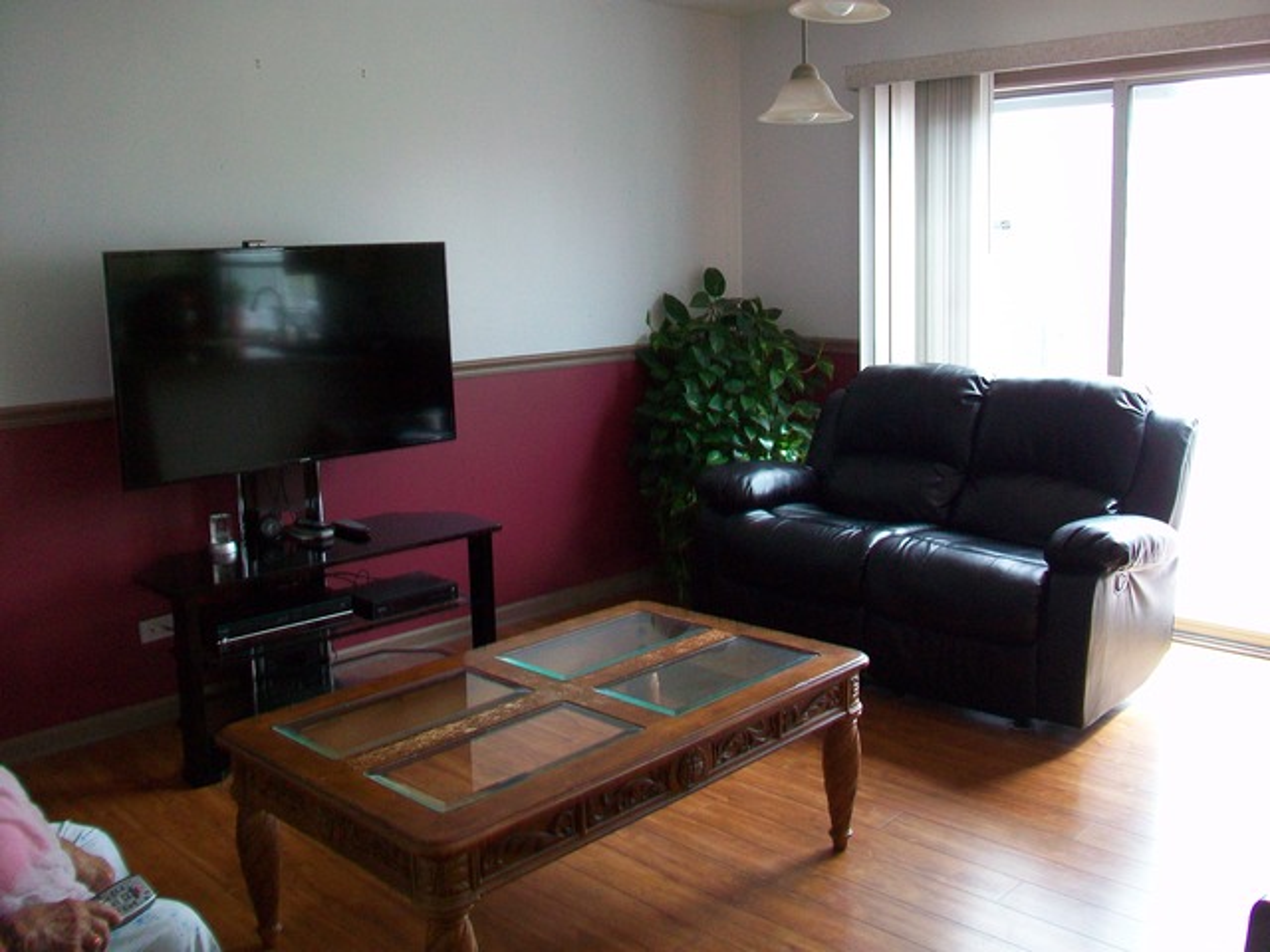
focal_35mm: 32
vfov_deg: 44.2
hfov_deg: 56.8
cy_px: 476
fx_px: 1174
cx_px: 635
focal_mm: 5.7
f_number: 2.8
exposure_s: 1/60
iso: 120
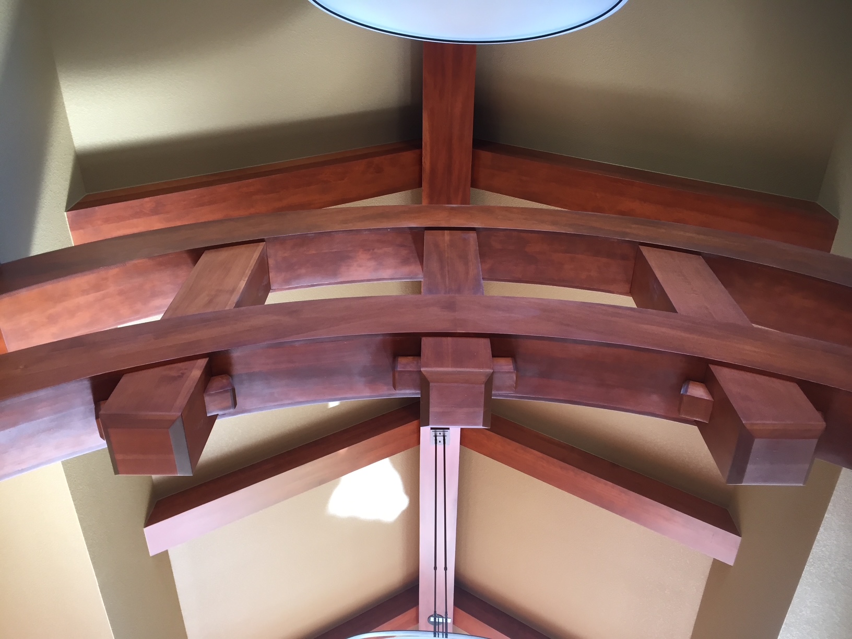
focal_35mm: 29
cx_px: 426
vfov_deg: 48.2
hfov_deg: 61.7
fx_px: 714
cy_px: 320
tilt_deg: +60.6
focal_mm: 4.15
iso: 64
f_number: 2.2
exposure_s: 1/30
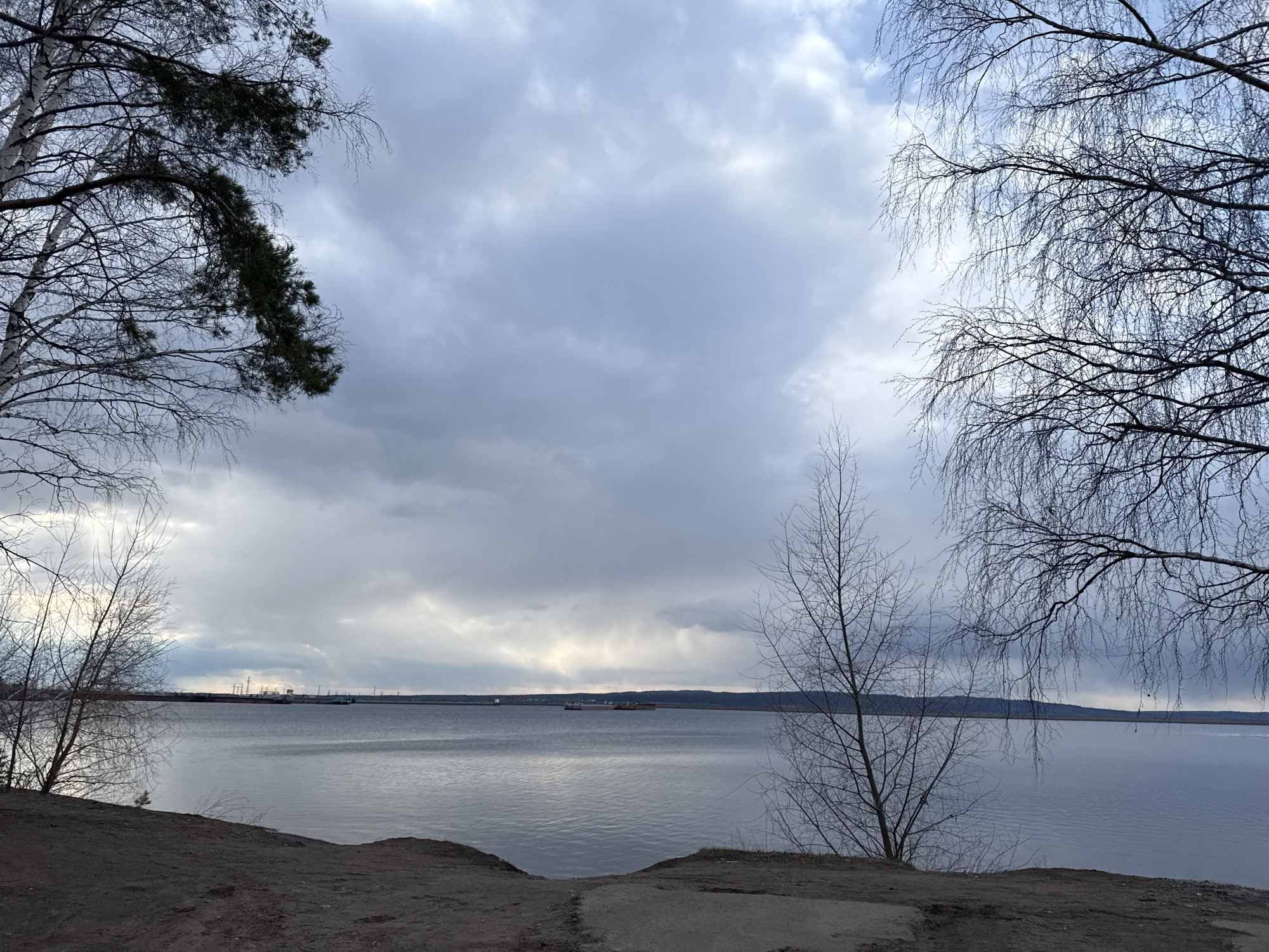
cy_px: 476
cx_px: 634
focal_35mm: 24
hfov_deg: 71.6
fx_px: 880
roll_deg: -2.6
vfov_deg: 56.8
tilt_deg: +15.4
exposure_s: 1/2445
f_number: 1.78
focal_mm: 6.76
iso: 80
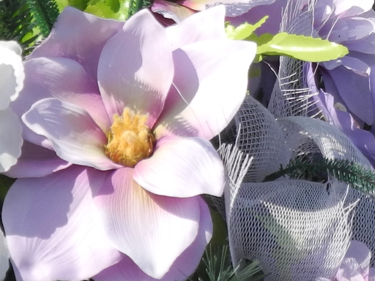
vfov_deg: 2.5
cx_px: 403
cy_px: -141
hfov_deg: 3.3
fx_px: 6413
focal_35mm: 592
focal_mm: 28.9
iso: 100
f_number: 5
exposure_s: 1/800
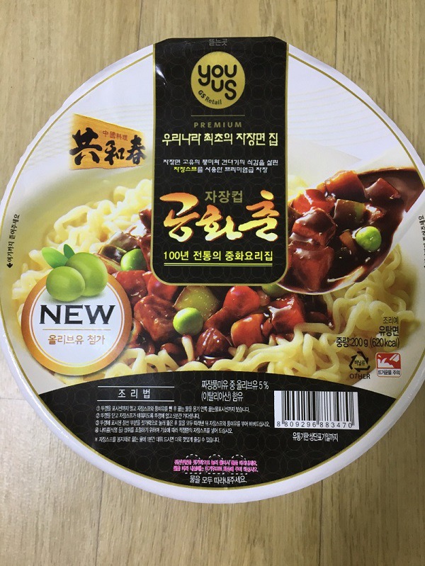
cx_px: 212
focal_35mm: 29
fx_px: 474
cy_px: 283
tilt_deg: -82.8
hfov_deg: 48.3
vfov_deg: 61.6
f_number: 2.2
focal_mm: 4.15
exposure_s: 1/30
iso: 80
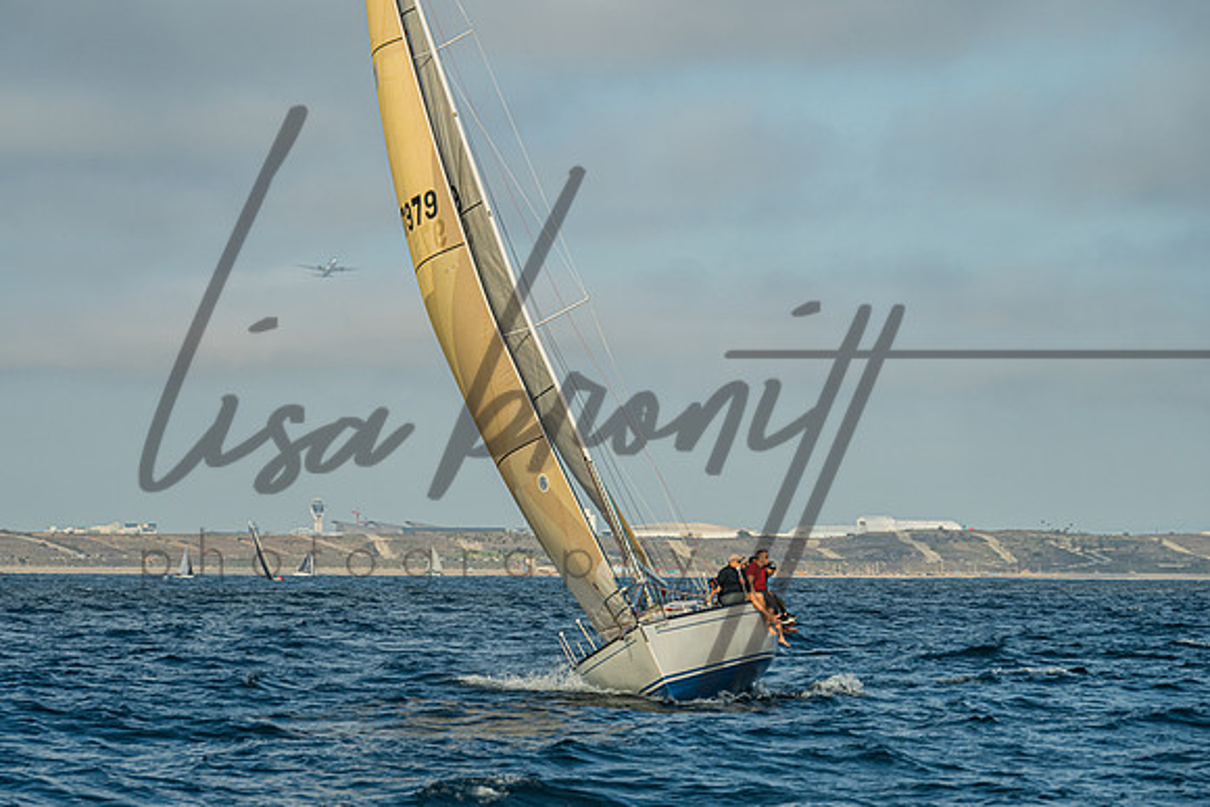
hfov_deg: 11.2
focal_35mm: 183
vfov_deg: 7.5
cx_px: 575
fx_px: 6161
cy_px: 386
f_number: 6.3
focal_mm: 140
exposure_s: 1/800
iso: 250
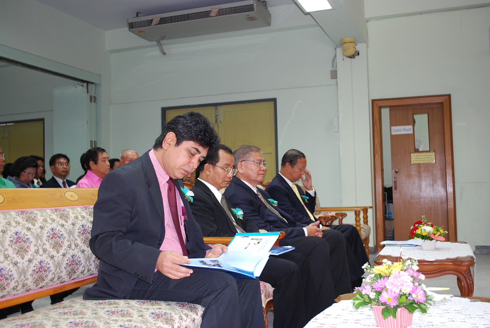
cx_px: 245
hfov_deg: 49.5
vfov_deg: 34.3
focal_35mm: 39
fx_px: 531
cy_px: 164
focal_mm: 26
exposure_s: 1/20
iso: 400
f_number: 4.5
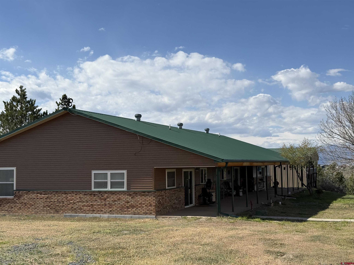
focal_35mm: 48
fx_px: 491
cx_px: 177
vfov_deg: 30.3
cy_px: 132
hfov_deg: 39.7
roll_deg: +0.5
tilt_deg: +4.6
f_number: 1.78
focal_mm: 6.76
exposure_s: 1/8772
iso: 80
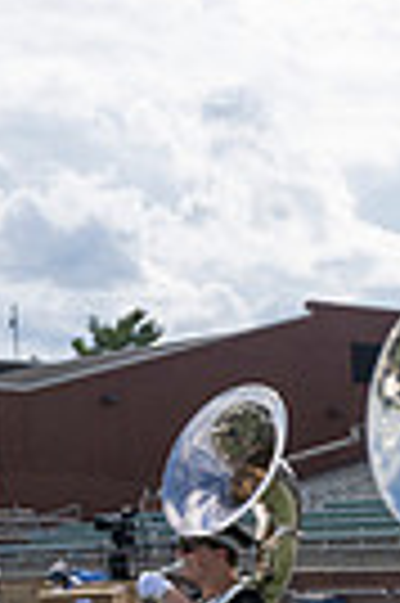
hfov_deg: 10.5
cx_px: 1074
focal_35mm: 104
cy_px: 623
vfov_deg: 19.0
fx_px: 1738
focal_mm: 24
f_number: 5
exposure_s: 1/1600
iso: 200
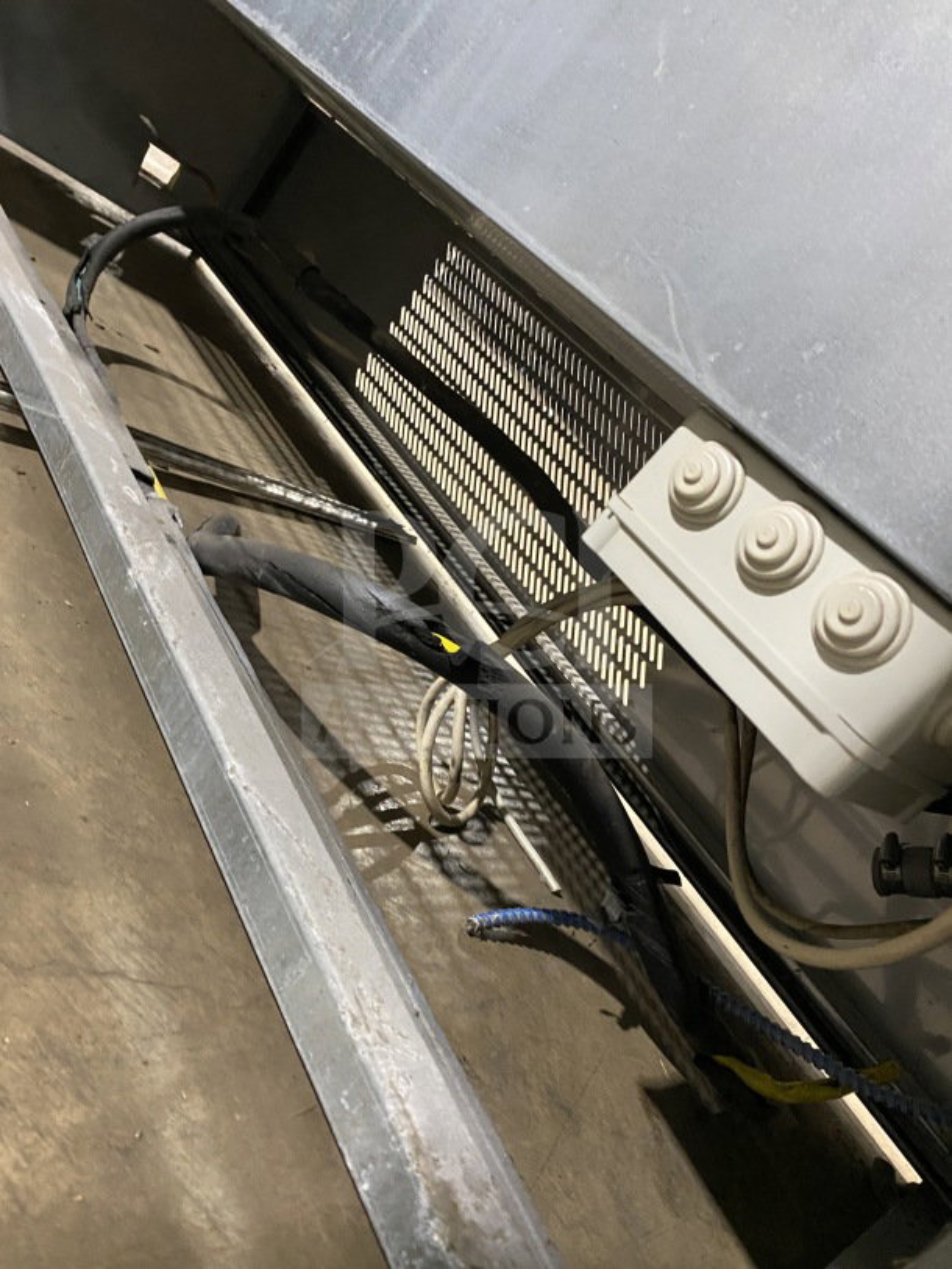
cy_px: 634
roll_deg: -38.6
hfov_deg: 53.1
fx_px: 953
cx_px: 476
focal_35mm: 26
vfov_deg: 67.3
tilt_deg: -18.4
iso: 640
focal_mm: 4.25
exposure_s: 1/40
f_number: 1.8
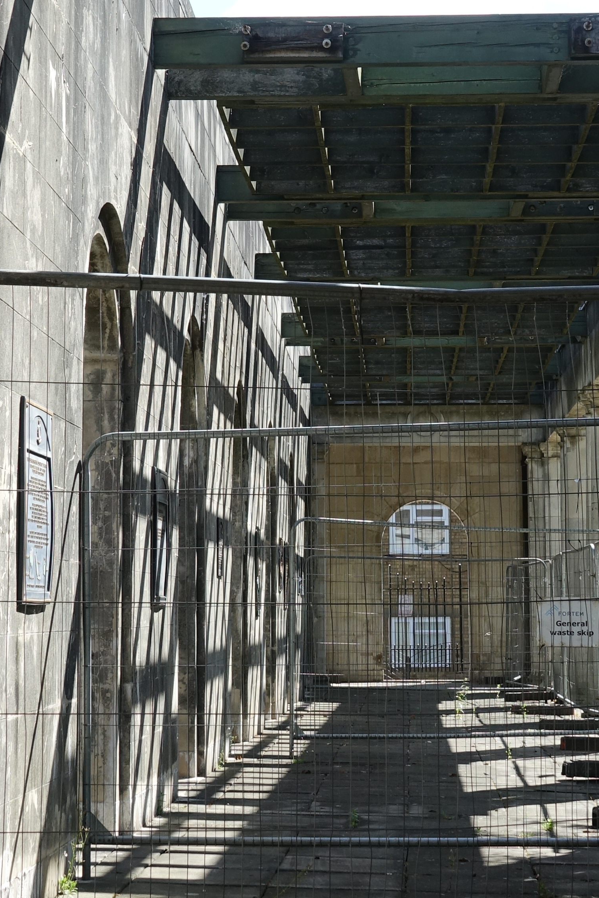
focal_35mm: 82
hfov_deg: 16.7
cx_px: 327
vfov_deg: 24.7
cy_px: 322
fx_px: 2046
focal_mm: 12.63
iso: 100
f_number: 4
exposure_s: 1/320
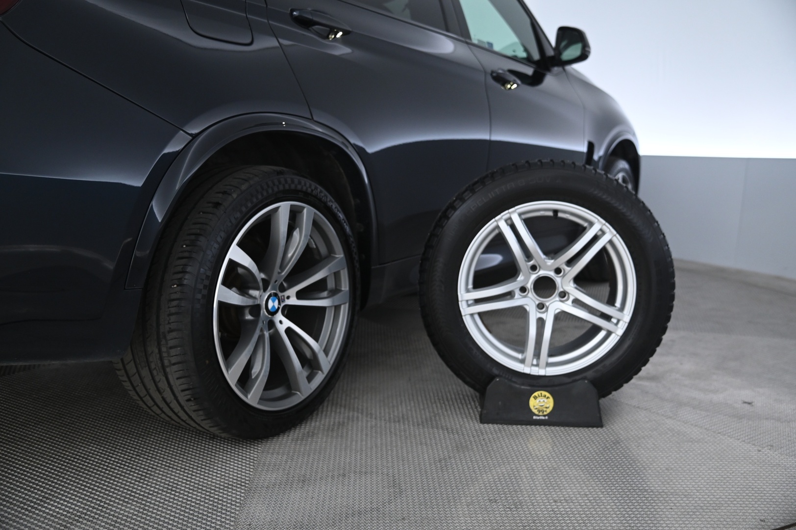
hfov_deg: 50.7
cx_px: 398
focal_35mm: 38
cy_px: 265
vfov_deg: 35.0
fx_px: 840
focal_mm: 38
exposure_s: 1/80
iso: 2000
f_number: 4
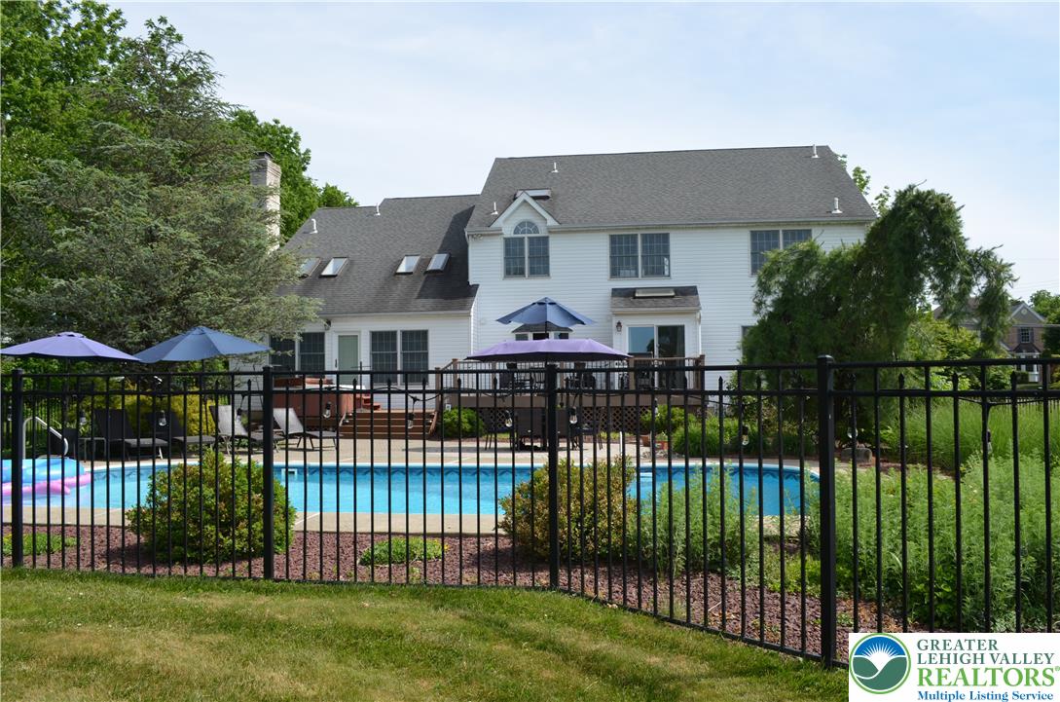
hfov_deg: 67.5
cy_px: 351
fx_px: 793
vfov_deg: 47.7
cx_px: 530
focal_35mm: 27
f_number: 8
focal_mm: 18
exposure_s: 1/250
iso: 125
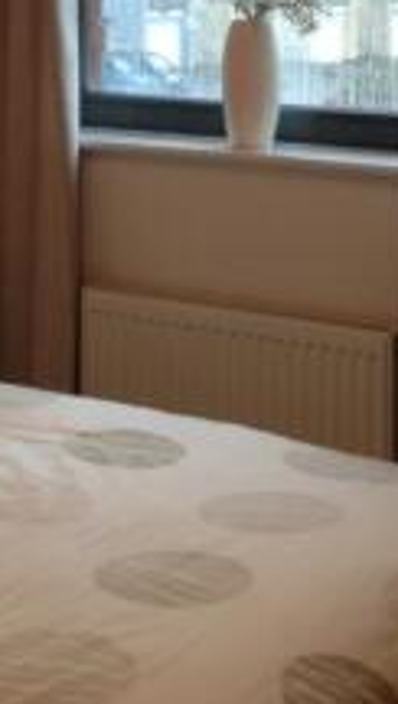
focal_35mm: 97
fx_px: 1814
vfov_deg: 21.3
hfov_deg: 12.2
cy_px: 8
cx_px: -96
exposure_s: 1/24
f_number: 2.4
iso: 50
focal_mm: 4.13
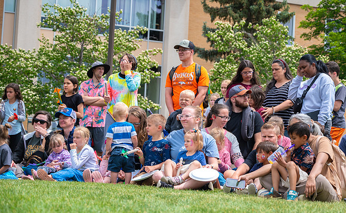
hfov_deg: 22.8
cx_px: 220
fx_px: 855
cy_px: 109
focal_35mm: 91
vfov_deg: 14.2
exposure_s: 1/2500
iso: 160
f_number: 4
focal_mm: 70
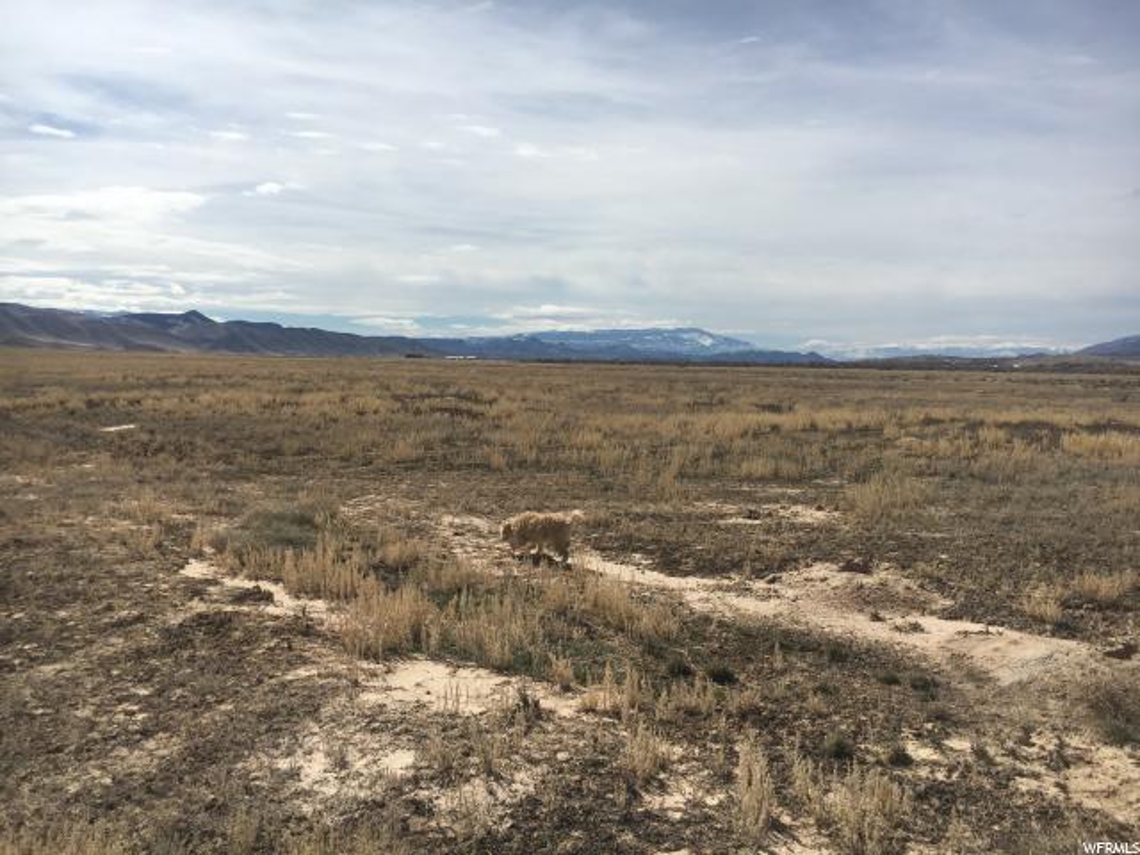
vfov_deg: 48.2
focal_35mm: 29
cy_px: 428
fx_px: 955
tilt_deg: -3.9
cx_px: 570
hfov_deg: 61.7
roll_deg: -2.3
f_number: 2.2
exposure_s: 1/4525
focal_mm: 4.15
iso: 25
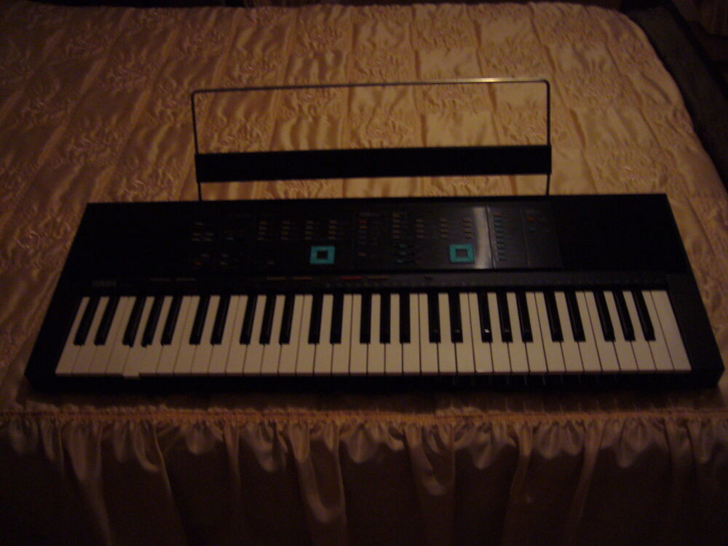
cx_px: 364
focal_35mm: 35
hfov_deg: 52.6
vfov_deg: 40.7
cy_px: 273
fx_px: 736
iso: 200
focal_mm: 5.8
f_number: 2.8
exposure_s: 1/8
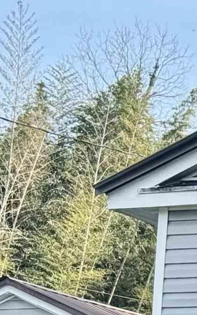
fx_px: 1994
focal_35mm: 232
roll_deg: -2.2
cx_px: 633
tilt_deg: +5.7
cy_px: 415
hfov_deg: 5.3
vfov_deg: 8.9
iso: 64
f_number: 1.78
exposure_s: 1/1263
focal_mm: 6.76
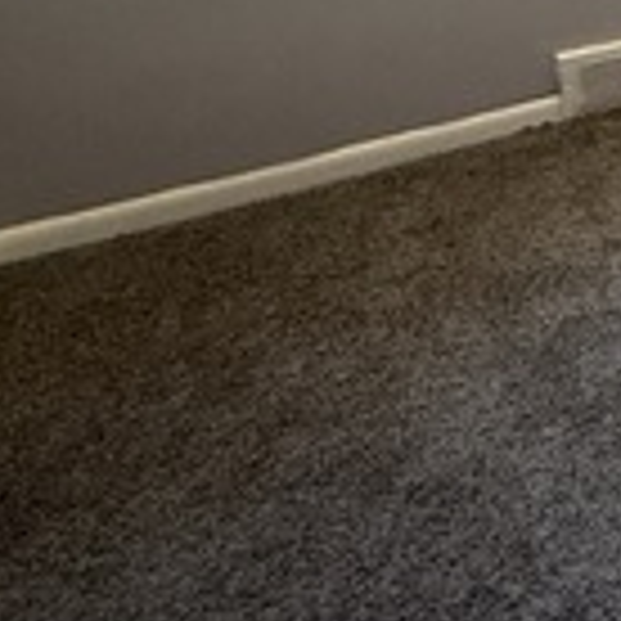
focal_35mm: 60
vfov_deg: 25.1
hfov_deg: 20.6
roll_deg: +0.3
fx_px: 1218
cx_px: 1100
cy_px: -166
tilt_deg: -12.7
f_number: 2.2
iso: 400
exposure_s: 1/60
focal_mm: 2.22
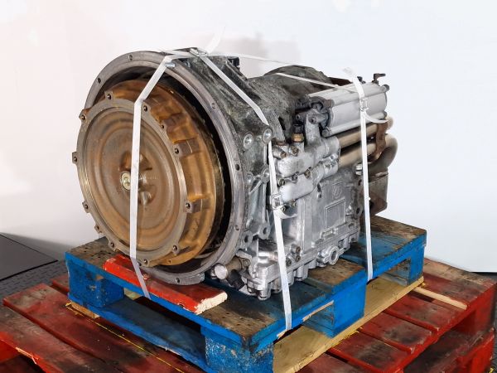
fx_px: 330
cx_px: 248
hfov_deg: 73.9
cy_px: 186
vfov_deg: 58.9
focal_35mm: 23
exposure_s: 1/50
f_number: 1.8
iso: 160
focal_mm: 6.4
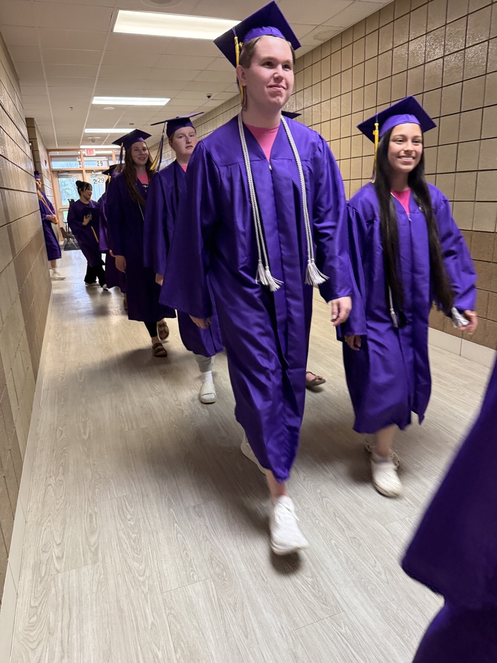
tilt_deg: -17.7
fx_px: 459
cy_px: 332
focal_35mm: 24
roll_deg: +2.1
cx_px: 248
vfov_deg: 71.6
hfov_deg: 56.8
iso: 500
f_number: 1.78
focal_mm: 6.76
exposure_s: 1/60
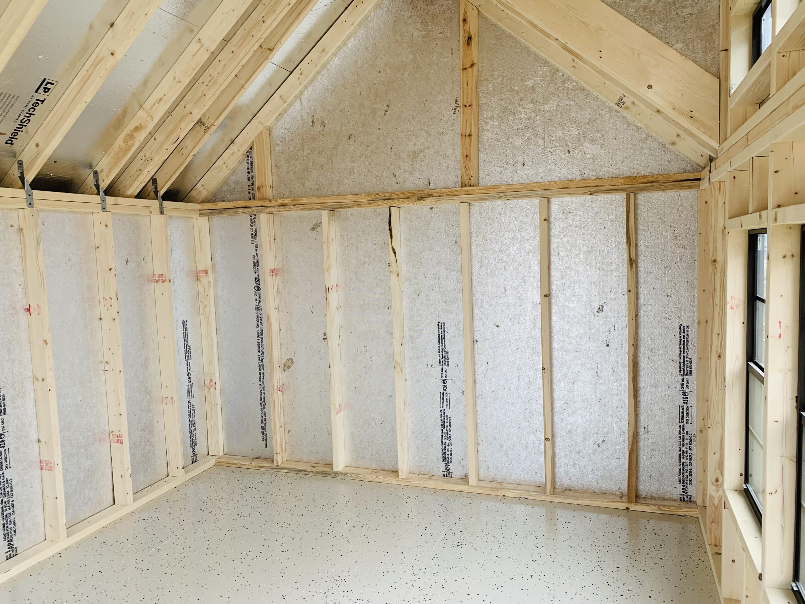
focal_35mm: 26
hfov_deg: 67.3
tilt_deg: -4.8
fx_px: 605
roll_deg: +1.5
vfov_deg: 53.1
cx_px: 402
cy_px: 302
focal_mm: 4.25
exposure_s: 1/121
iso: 64
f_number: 1.8
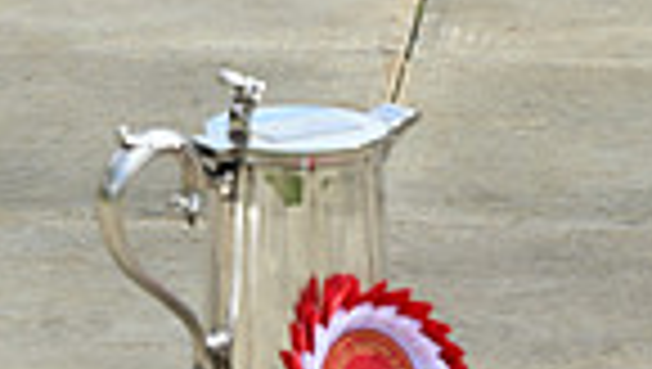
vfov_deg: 2.1
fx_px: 10161
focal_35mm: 587
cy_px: -470
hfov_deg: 3.7
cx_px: -355
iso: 140
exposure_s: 1/1000
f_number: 4.5
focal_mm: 140
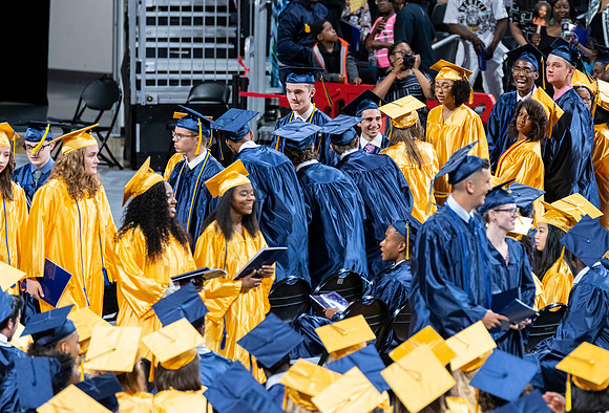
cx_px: 456
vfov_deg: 4.7
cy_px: 146
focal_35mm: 298
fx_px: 5069
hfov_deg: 6.9
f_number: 4
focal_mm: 200
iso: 2000
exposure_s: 1/200
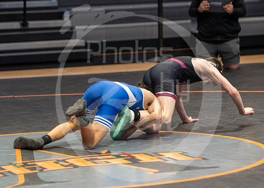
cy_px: 142
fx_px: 1502
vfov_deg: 7.2
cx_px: 134
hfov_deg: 10.0
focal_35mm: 200
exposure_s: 1/1000
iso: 3200
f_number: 2.8
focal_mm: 115
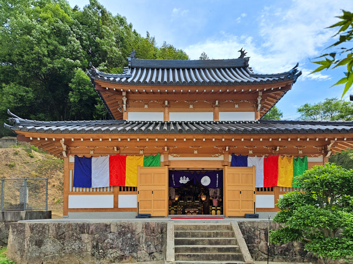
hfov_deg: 71.6
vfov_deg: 56.8
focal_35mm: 24
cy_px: 132
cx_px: 176
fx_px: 245
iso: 50
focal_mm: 5.23
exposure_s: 1/950
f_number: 1.8
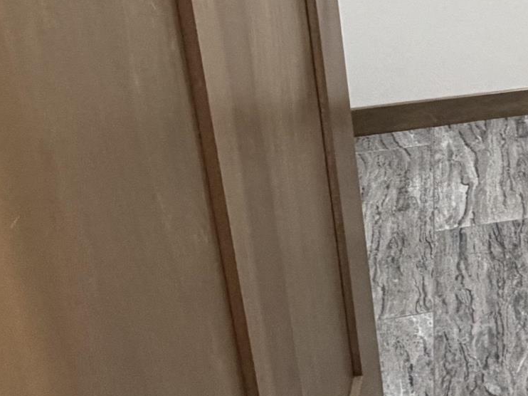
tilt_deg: -18.2
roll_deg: -1.0
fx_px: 884
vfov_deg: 22.9
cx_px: 681
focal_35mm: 58
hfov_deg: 27.8
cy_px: -96
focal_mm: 2.22
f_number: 2.2
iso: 320
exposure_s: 1/60
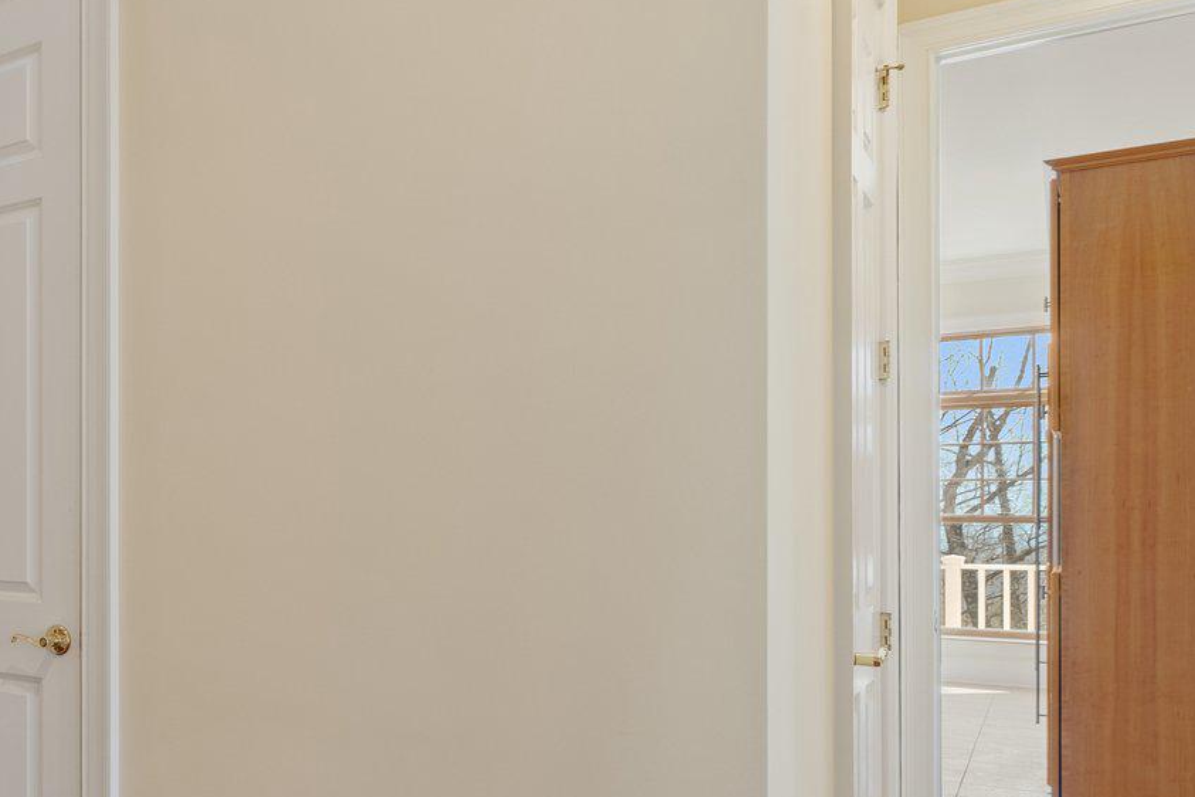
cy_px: 527
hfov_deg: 42.8
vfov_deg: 38.5
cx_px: -138
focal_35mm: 34
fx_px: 1129
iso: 640
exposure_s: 1/4
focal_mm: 14
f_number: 8
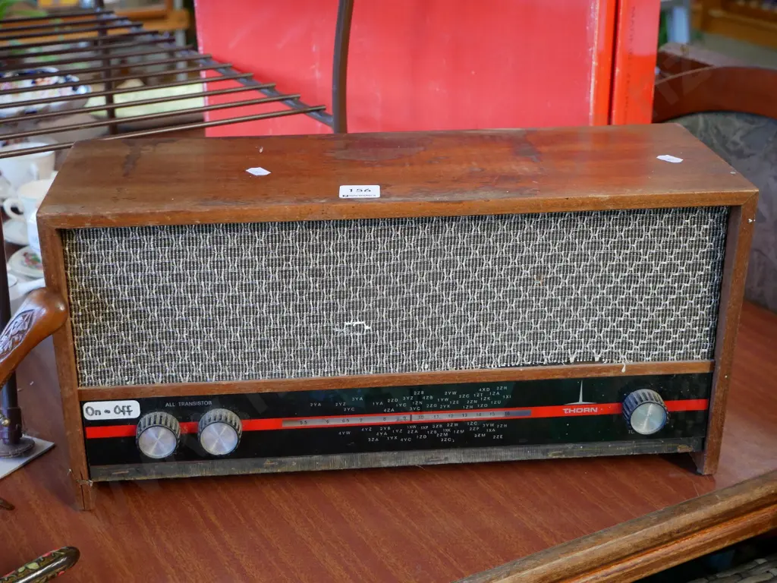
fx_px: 1122
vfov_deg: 29.1
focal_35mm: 50
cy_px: 292
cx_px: 388
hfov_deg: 38.2
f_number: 4.5
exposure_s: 1/60
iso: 1000
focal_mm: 25
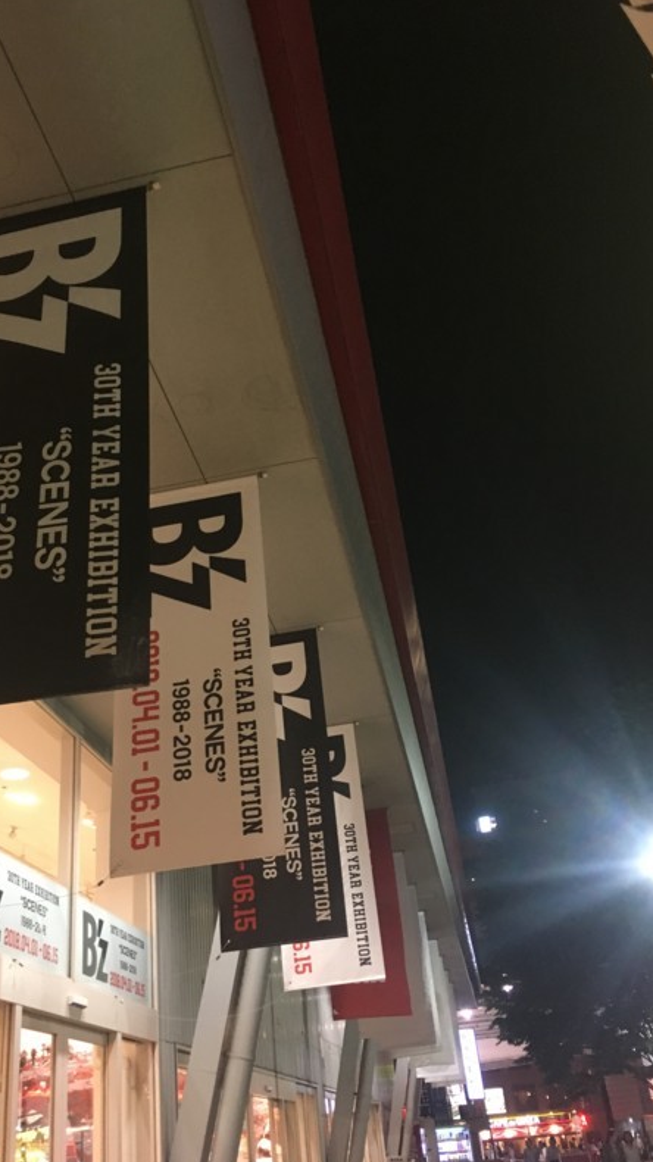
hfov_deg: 36.6
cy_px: 584
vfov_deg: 61.0
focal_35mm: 32
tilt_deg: +29.5
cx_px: 271
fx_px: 986
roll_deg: +4.1
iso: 200
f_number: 2.2
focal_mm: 4.15
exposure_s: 1/30
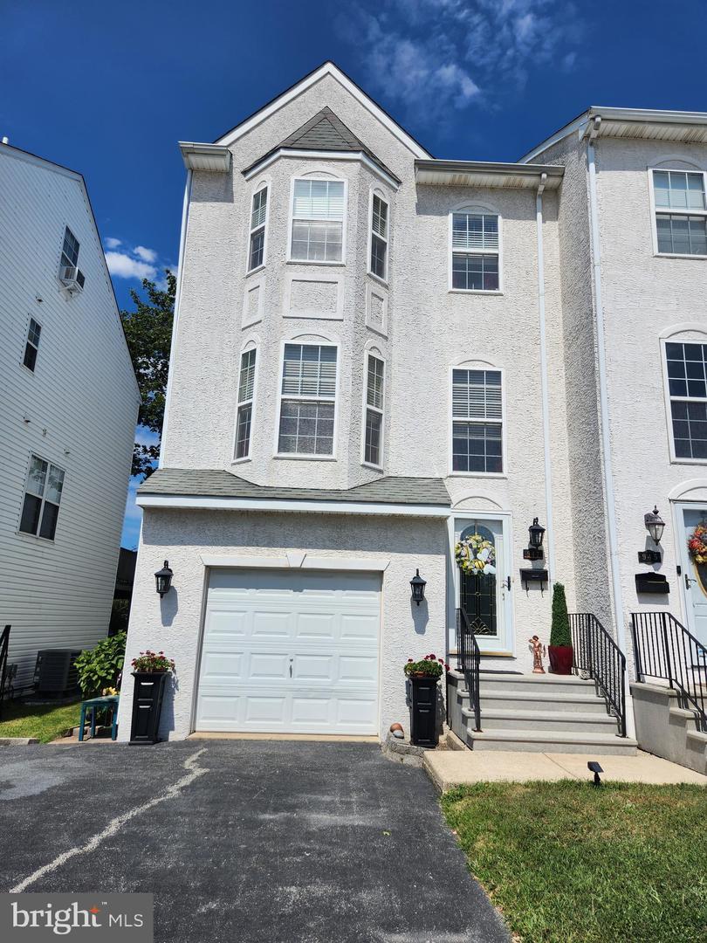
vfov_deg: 73.9
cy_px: 472
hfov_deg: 58.9
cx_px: 354
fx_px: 626
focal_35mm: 23
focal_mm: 5.4
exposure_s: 1/3042
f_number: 1.8
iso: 20
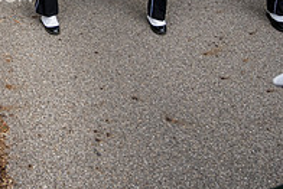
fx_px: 559
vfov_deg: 18.0
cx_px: -68
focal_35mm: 71
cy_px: -54
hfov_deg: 25.2
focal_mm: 24
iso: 500
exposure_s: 1/1000
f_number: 4
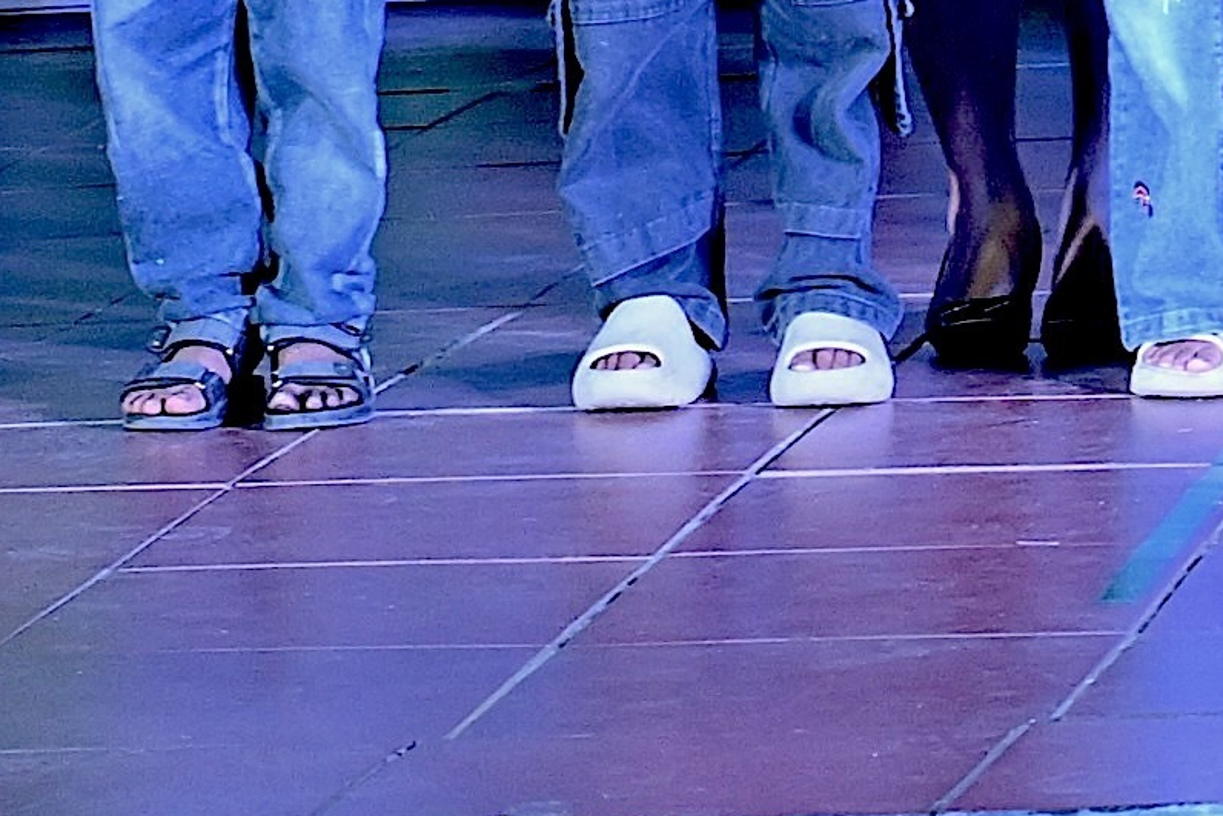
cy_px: -2102
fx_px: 10567
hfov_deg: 6.5
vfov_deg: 4.2
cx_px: 1815
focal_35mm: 311
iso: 1250
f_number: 5.6
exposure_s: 1/100
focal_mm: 40
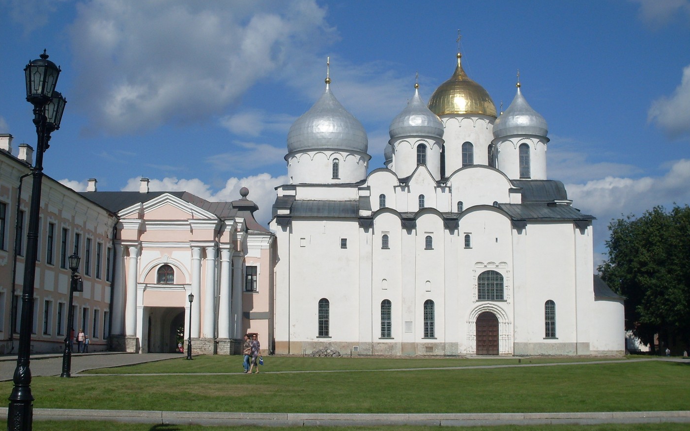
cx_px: 349
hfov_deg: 38.2
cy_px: 199
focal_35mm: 53
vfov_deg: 24.4
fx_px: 997
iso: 80
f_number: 9.1
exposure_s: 1/500
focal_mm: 8.1
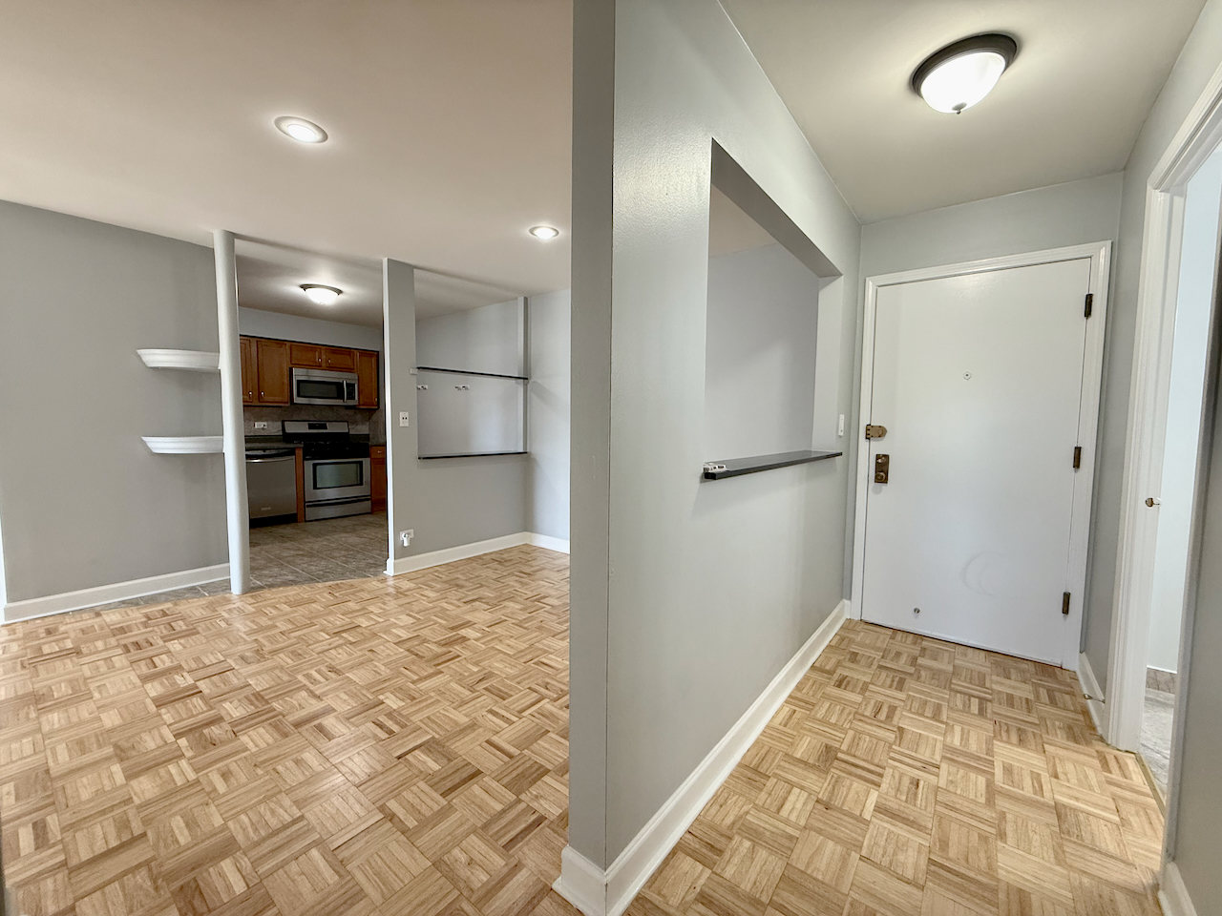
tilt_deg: -3.3
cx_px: 611
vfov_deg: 85.7
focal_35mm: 14
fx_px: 494
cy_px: 458
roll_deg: -0.7
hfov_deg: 102.1
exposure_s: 1/60
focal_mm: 2.22
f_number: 2.2
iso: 250
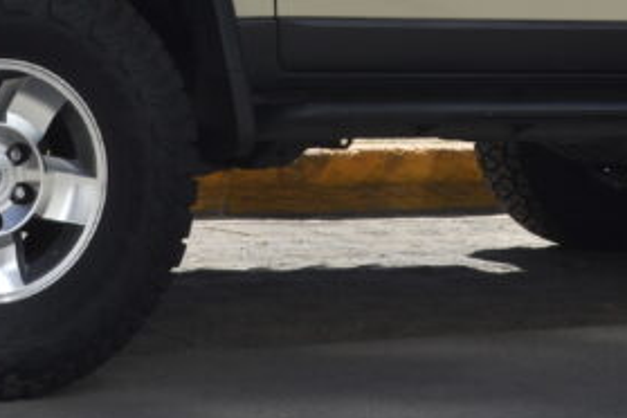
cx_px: 330
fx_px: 2490
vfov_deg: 9.4
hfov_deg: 14.3
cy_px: -152
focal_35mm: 143
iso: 100
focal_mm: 26
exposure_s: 1/250
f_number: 7.1
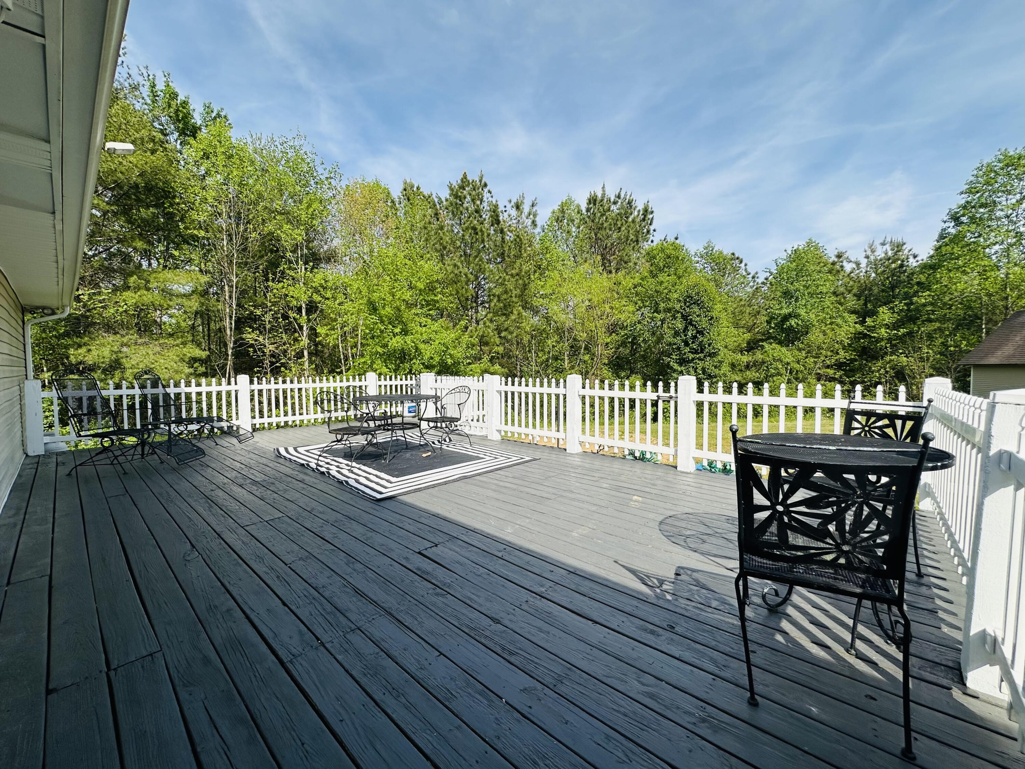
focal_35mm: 14
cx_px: 512
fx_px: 415
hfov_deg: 102.1
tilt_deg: -2.1
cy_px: 384
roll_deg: +0.5
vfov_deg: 85.7
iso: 40
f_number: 2.2
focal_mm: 2.22
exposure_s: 1/1887
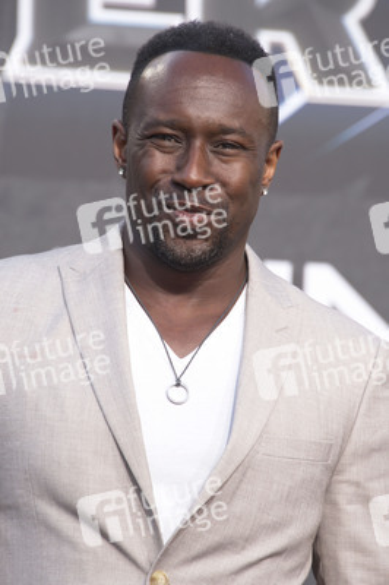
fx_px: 4871
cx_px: 194
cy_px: 292
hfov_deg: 4.6
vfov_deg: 6.9
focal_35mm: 300
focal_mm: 300
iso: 320
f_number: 6.3
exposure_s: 1/250
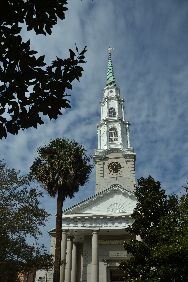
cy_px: 141
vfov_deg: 67.4
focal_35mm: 27
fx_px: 211
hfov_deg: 47.9
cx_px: 94
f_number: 5
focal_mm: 18
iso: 100
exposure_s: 1/1600
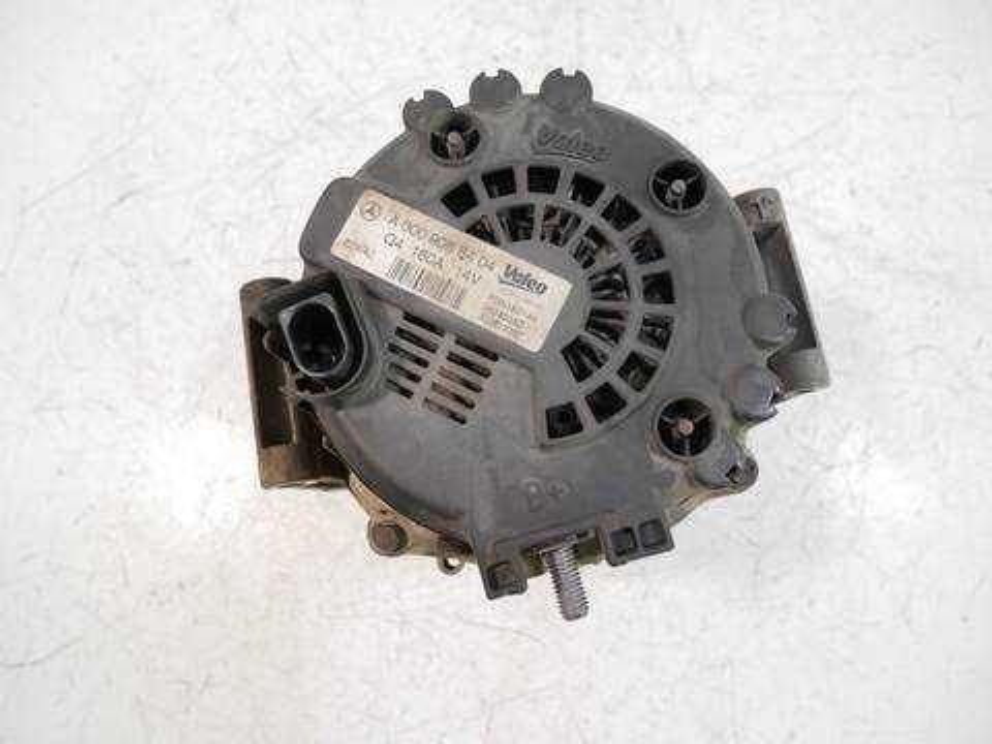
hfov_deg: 71.6
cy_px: 372
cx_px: 496
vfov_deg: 56.8
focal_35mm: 24
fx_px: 688
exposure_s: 1/60
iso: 800
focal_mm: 12
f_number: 3.5
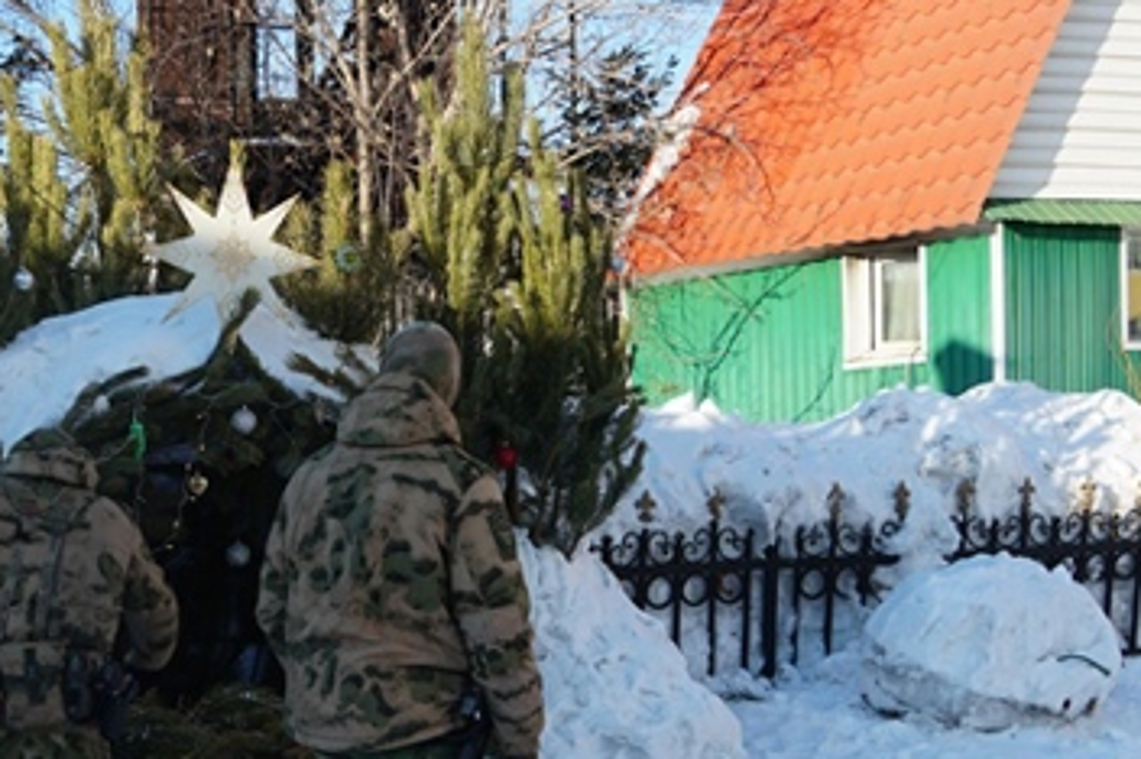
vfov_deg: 21.0
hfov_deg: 30.9
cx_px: 292
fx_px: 2027
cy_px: 577
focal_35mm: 64
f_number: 5
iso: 100
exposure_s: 1/320
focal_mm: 20
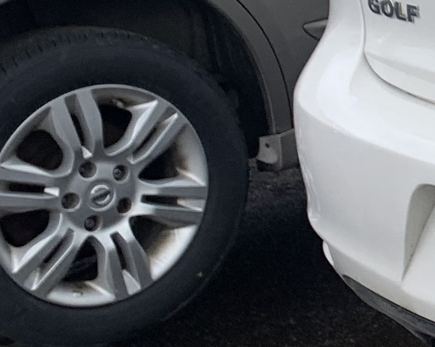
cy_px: -31
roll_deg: +3.3
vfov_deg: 10.7
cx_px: 1136
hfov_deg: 10.9
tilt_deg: -9.2
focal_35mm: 142
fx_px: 1827
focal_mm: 4.25
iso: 25
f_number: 1.8
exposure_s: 1/1054
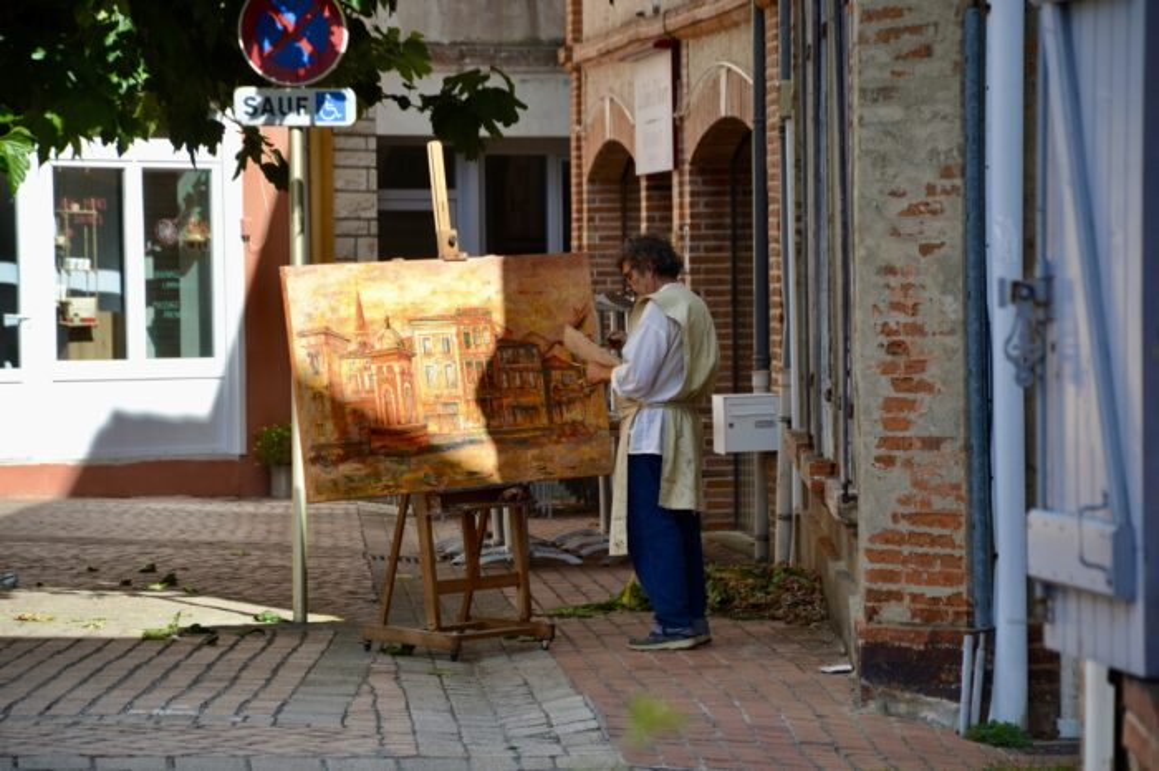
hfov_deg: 13.0
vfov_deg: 8.7
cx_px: 580
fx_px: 5068
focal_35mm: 158
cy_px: 386
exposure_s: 1/500
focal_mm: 105
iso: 200
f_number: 5.6
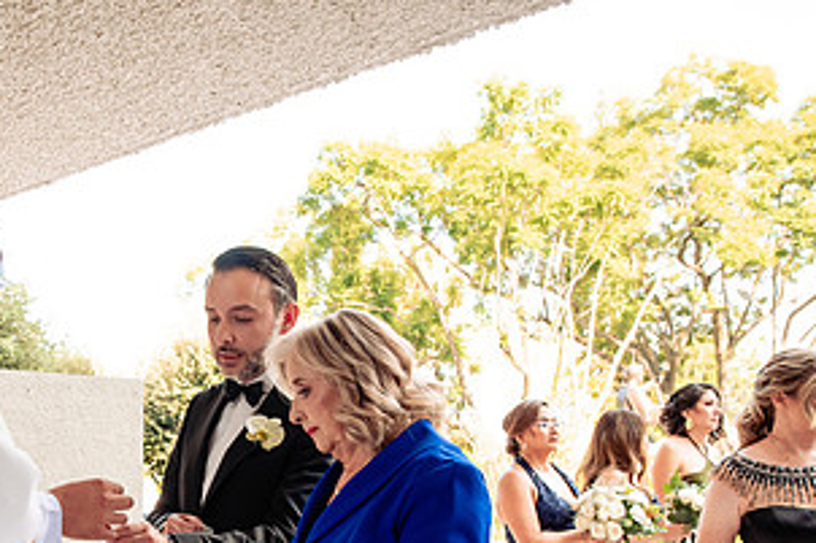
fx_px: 1133
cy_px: 455
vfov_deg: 26.3
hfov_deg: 37.9
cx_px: 141
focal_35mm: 50
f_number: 5
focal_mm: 26
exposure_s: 1/250
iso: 800
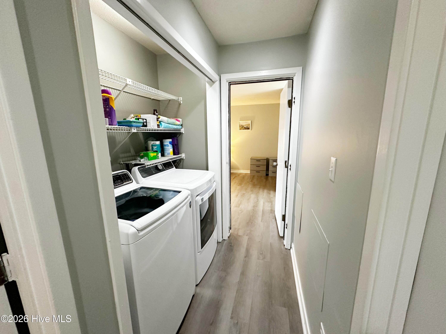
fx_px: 180
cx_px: 223
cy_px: 167
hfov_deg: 102.1
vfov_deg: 85.7
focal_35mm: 14
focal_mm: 2.22
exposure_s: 1/60
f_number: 2.2
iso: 400
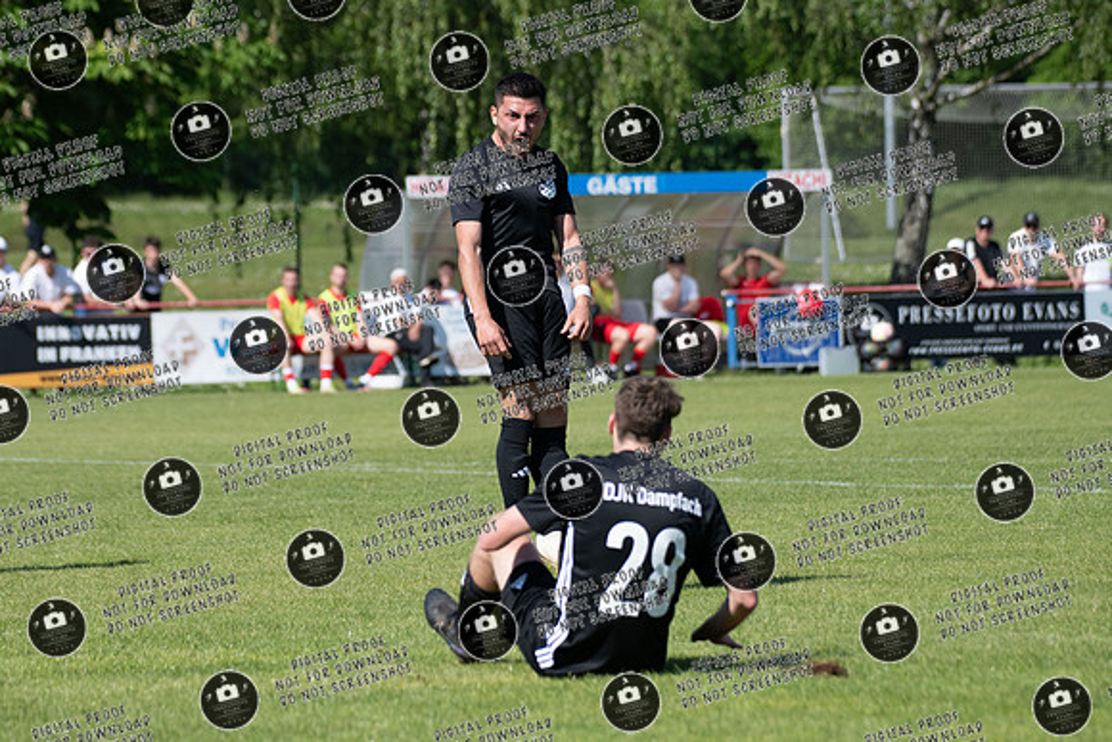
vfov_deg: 5.9
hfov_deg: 8.9
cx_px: 471
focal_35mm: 232
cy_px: 319
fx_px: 7179
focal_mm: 200
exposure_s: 1/1600
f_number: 5.6
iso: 360
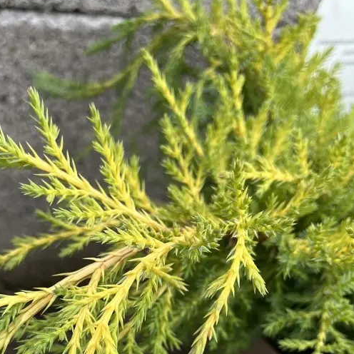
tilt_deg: -45.2
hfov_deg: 33.7
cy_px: 340
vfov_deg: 31.8
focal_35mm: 50
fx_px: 578
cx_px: 121
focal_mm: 5.1
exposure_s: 1/454
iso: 50
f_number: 1.6
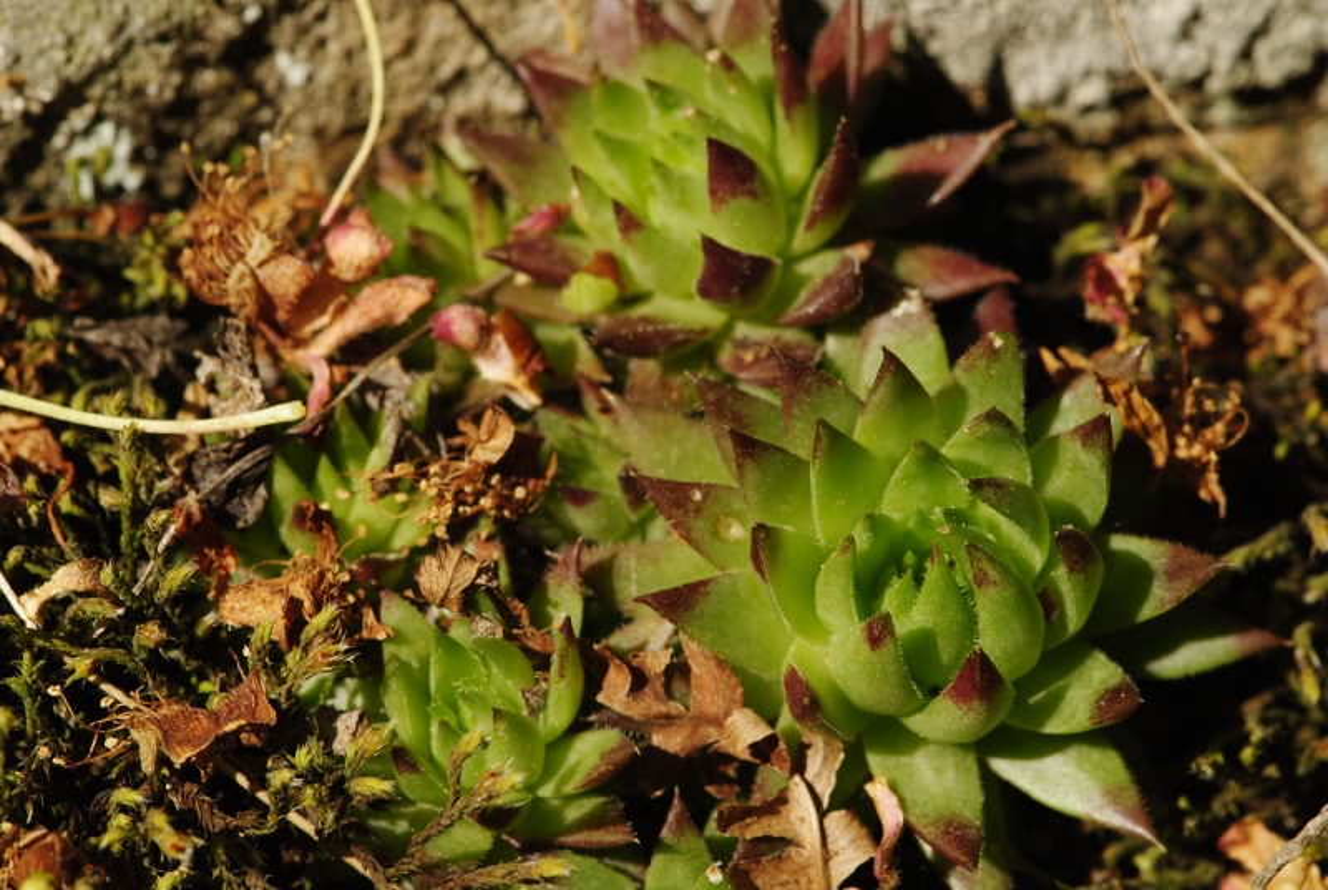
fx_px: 4710
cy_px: 445
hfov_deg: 16.0
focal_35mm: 128
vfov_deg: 10.8
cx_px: 664
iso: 100
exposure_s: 1/160
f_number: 10
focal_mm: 85
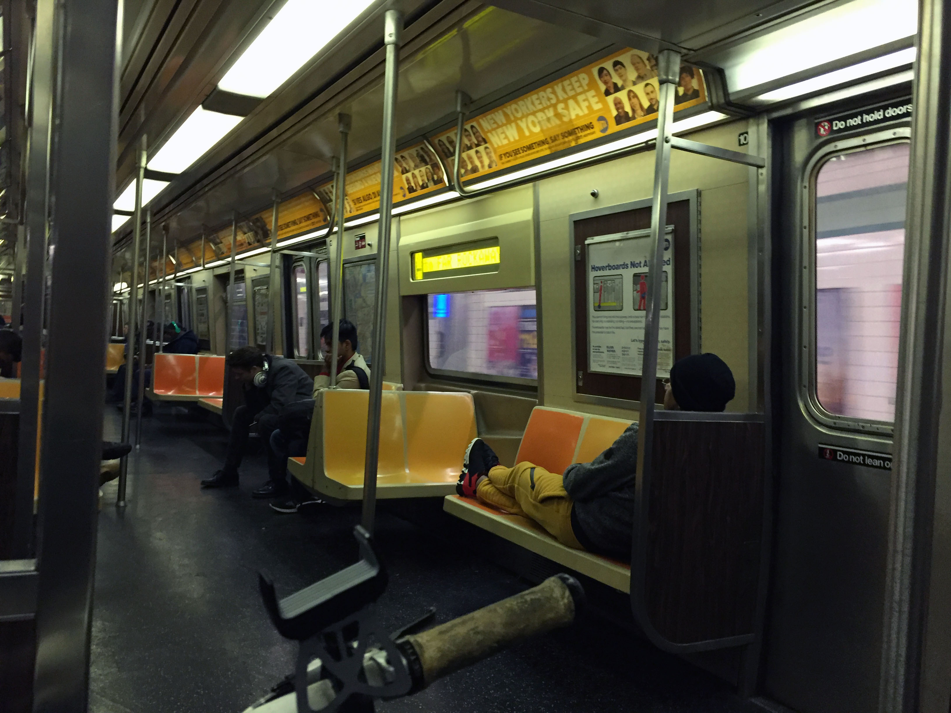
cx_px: 476
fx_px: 797
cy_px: 356
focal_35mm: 29
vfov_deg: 48.2
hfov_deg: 61.7
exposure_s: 1/30
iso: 160
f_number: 2.2
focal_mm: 4.15
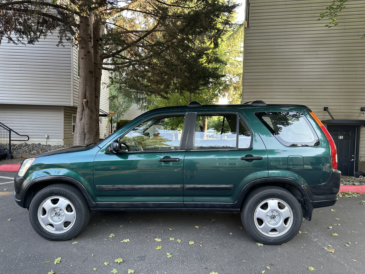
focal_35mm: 24
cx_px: 182
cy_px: 137
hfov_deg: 71.6
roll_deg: -2.1
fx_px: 253
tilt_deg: -2.9
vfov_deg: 56.8
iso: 100
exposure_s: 1/121
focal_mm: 6.86
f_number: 1.78
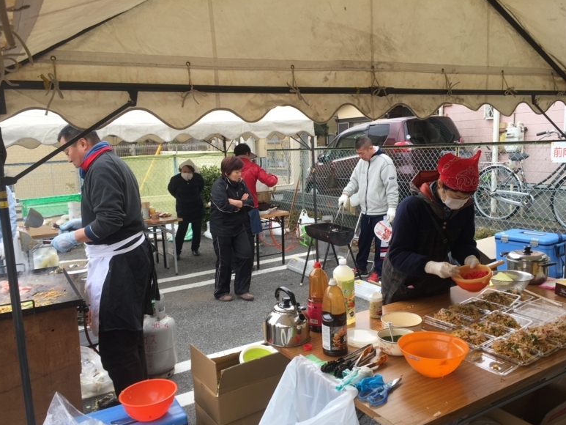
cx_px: 288
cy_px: 217
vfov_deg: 46.8
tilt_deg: -9.8
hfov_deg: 60.0
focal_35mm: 30
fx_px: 491
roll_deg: +1.4
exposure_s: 1/168
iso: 32
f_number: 2.2
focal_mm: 4.15
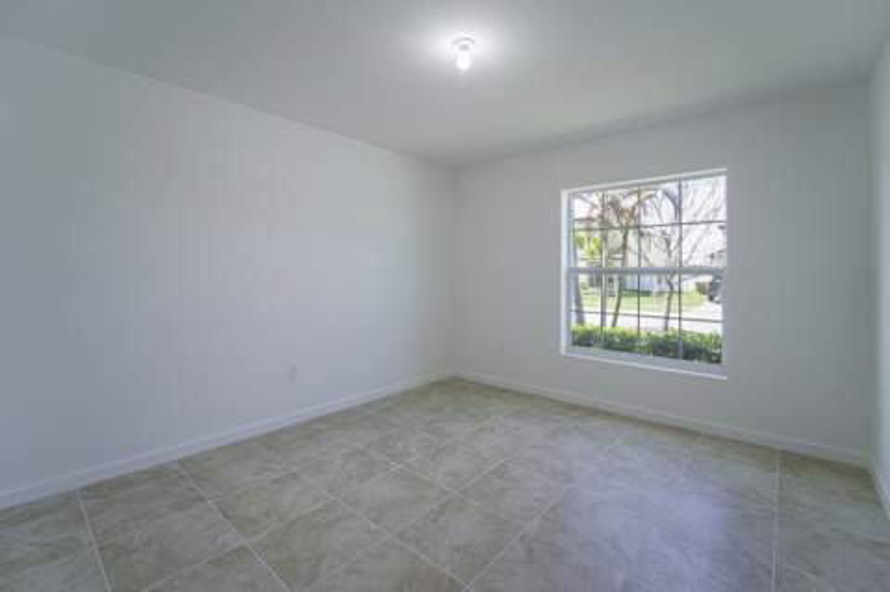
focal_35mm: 14
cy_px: 296
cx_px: 445
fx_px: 346
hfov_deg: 104.3
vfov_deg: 81.1
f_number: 22
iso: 400
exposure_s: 1/13
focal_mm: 14
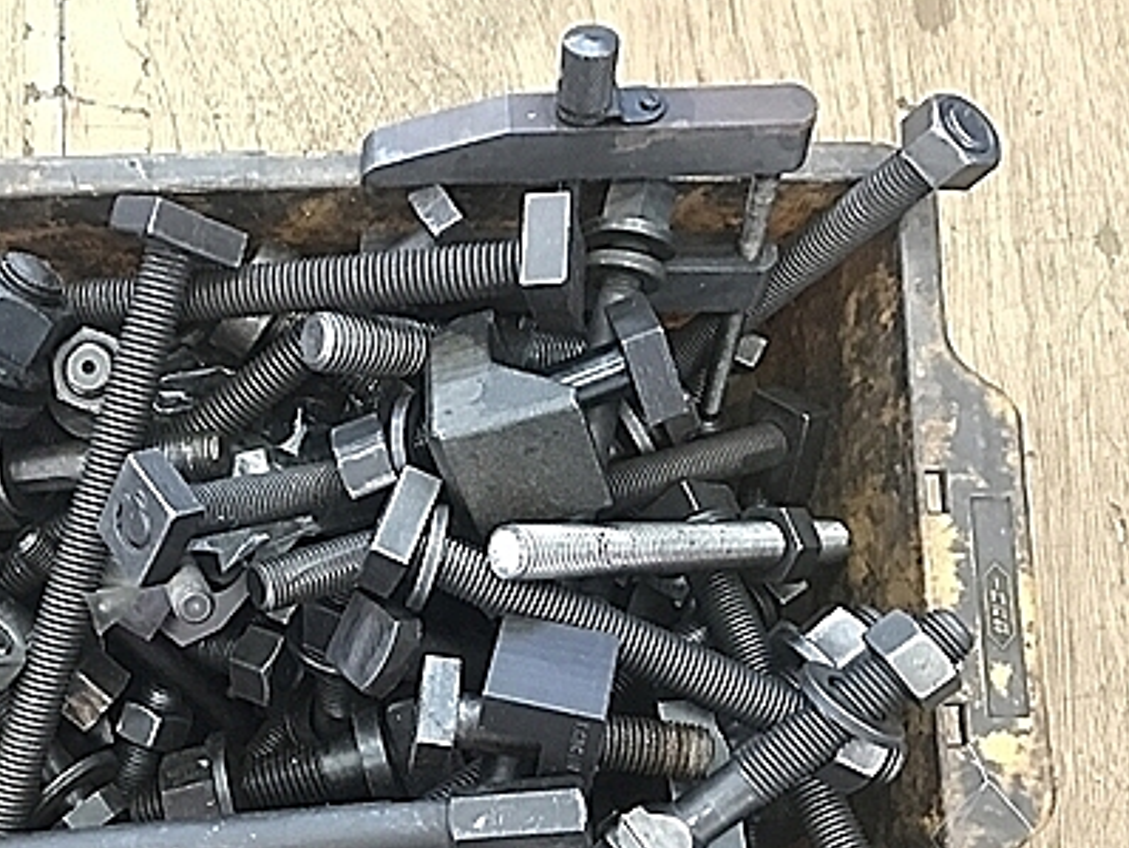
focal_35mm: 45
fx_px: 1469
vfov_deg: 31.9
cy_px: 584
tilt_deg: -82.7
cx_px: 261
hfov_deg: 40.7
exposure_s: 1/15
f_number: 1.8
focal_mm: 3.99
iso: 80
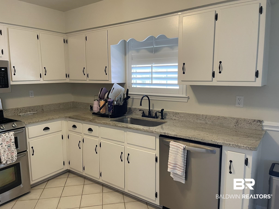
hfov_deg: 69.4
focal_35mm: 25
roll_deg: +0.6
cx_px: 140
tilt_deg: -8.3
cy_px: 104
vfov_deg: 54.9
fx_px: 201
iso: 100
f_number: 1.6
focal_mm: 5.1
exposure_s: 1/60
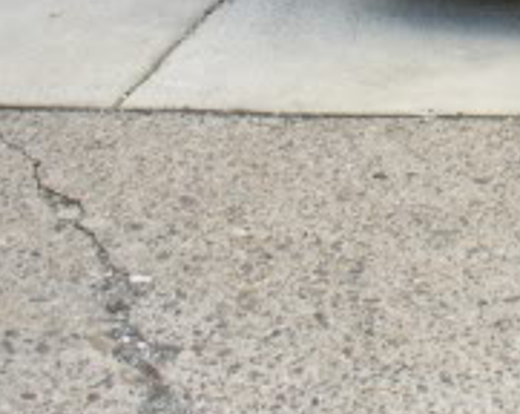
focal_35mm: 128
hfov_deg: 14.4
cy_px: -190
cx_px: 687
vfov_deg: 11.6
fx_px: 1966
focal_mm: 6.1
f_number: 2.8
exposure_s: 1/160
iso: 80
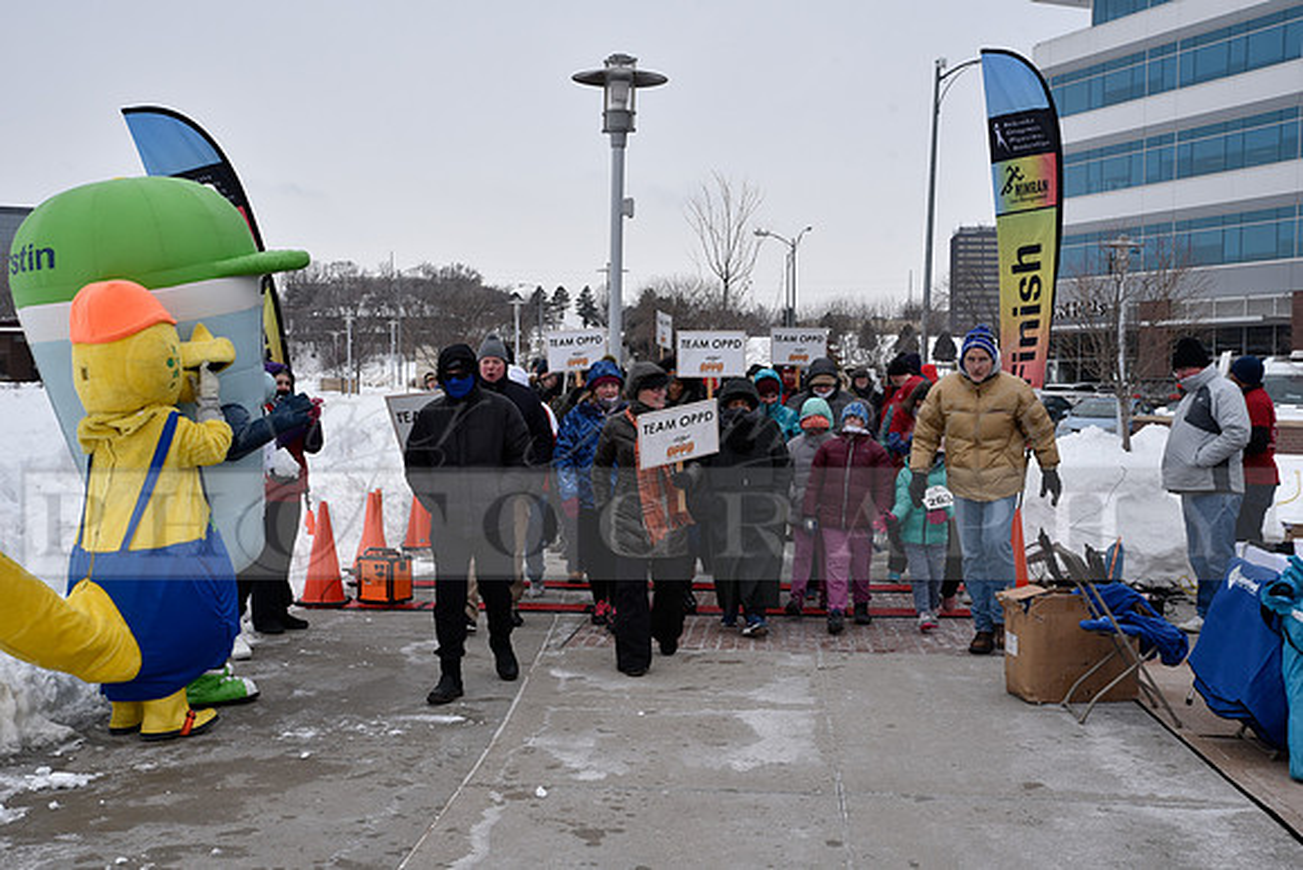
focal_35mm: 42
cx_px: 652
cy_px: 435
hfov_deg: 46.4
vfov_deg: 31.9
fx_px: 1520
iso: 400
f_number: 10
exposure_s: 1/400
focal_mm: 42
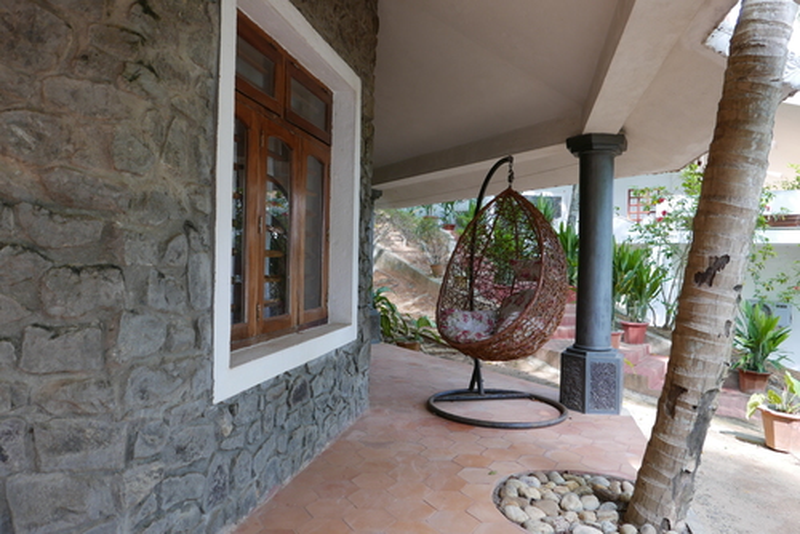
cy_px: 267
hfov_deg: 73.7
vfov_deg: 53.2
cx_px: 400
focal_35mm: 24
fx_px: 534
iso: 200
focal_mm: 10.9
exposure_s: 1/125
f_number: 2.8
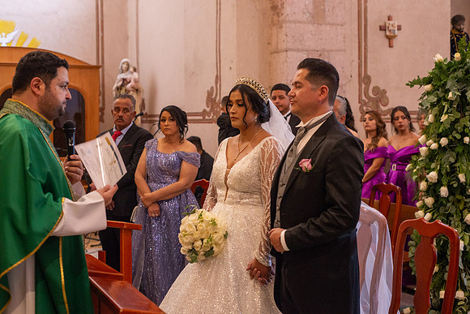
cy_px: 157
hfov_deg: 39.6
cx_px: 235
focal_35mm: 50
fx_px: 653
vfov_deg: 27.0
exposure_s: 1/125
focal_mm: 50
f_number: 3.5
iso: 2500
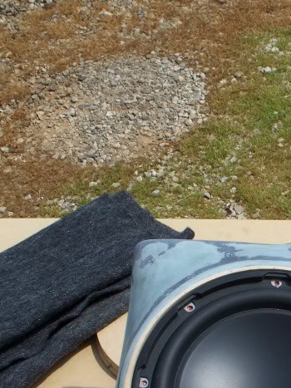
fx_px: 886
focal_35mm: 79
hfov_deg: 18.3
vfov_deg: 24.0
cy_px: 352
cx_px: 279
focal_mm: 7.5
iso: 64
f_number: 5
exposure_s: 1/640
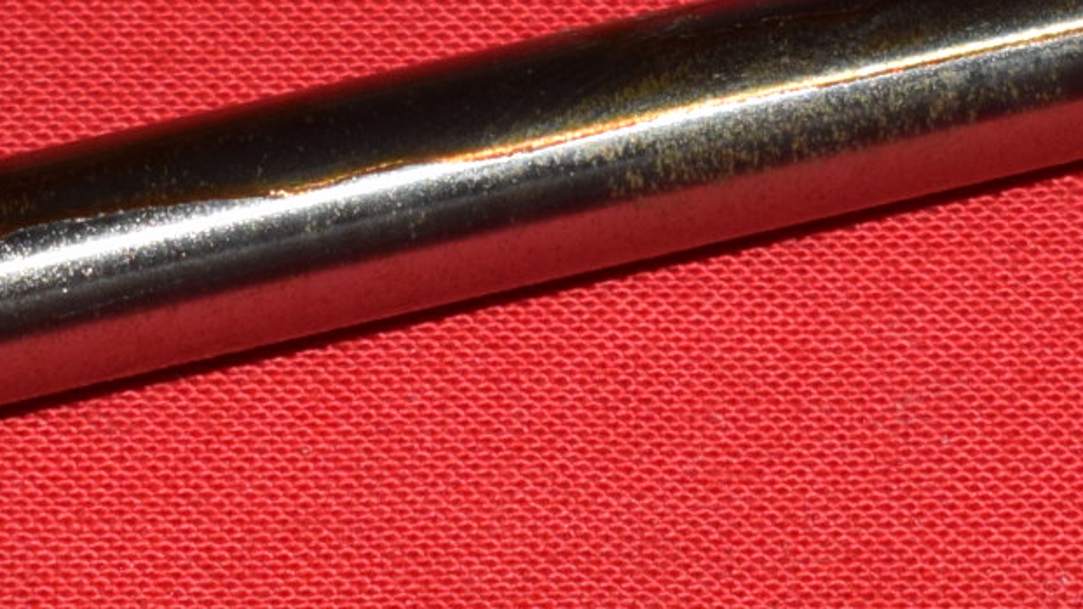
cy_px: 330
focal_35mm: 303
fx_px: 8699
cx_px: 589
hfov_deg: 7.1
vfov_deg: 4.0
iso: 400
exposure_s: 1/200
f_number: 5
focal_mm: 40
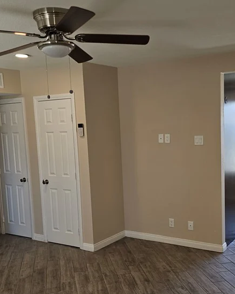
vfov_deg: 43.6
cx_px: 138
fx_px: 365
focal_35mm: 42
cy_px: 176
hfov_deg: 35.6
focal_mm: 6.3
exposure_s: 1/60
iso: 40
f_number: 1.7
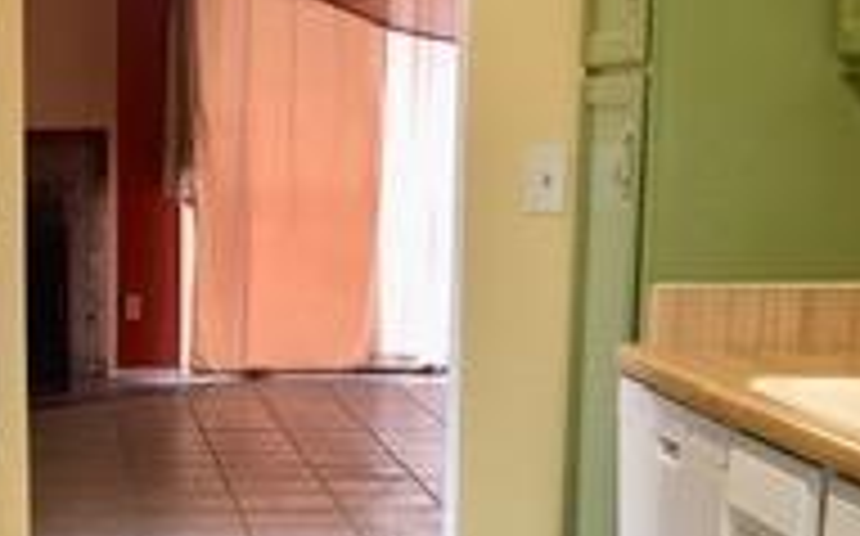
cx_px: 117
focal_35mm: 103
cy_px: 572
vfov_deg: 12.5
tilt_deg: -10.7
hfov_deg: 19.9
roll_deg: -0.1
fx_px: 2412
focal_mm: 4.15
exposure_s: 1/30
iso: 64
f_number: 2.2
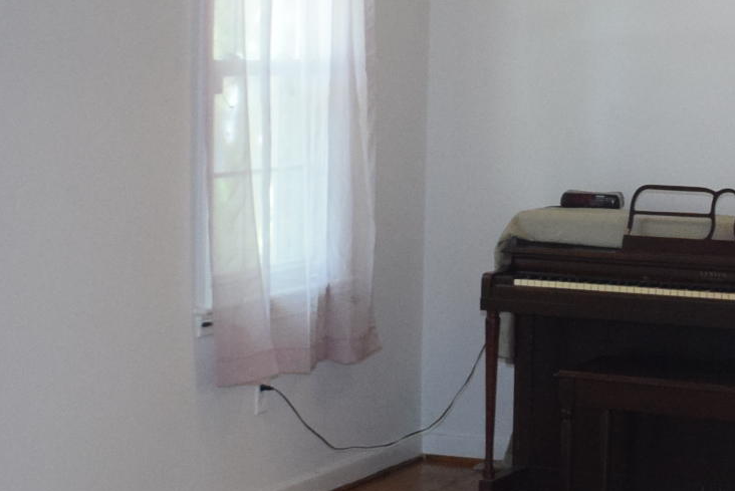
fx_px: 2881
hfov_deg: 14.3
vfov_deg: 9.7
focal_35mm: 141
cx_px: 760
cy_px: 255
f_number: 3.8
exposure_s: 1/60
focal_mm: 23
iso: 1600
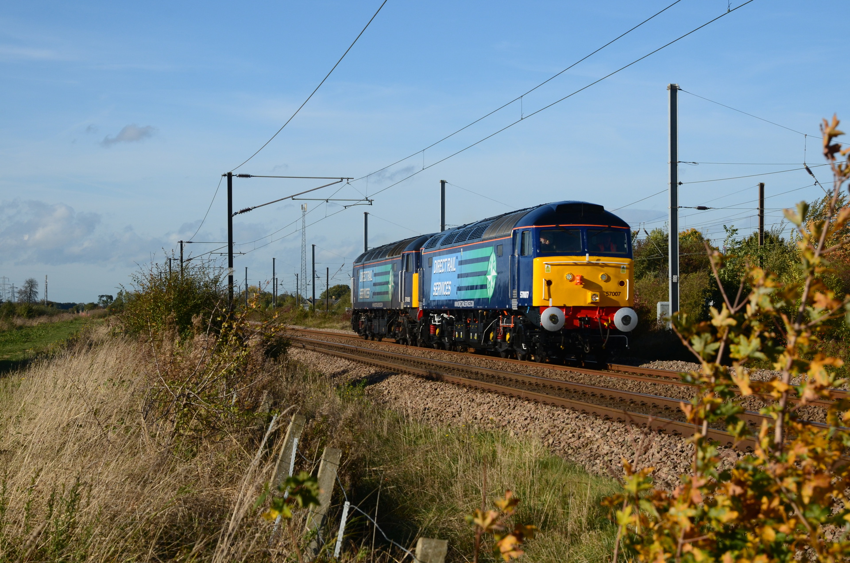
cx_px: 425
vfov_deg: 17.4
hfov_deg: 26.0
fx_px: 1838
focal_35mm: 78
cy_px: 282
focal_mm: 52
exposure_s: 1/640
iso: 400
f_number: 13
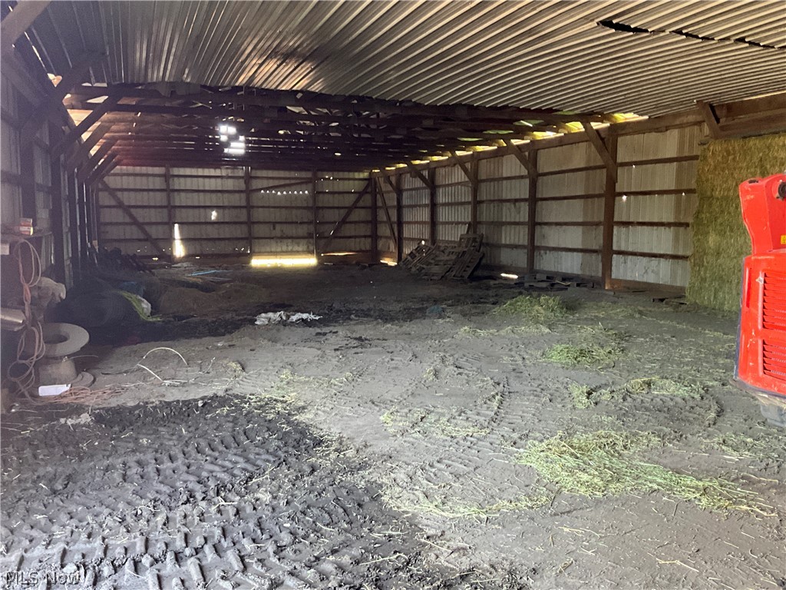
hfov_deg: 61.7
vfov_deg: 48.2
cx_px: 393
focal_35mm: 29
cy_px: 295
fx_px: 658
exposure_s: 1/60
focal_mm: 3
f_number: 1.8
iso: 250
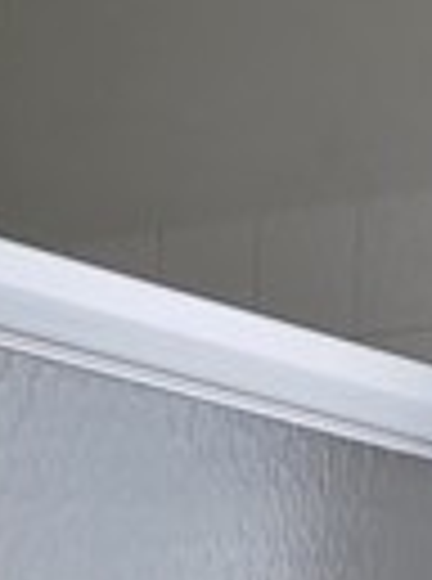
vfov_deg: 8.3
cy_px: 1646
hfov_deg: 7.1
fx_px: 3462
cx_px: 526
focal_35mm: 207
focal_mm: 5.4
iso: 64
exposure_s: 1/100
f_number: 1.8
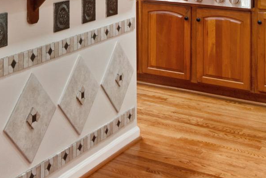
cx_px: 41
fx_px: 532
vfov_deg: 17.3
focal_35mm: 72
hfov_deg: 27.3
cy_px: -80
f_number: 10
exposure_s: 1/2.5
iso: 160
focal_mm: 21
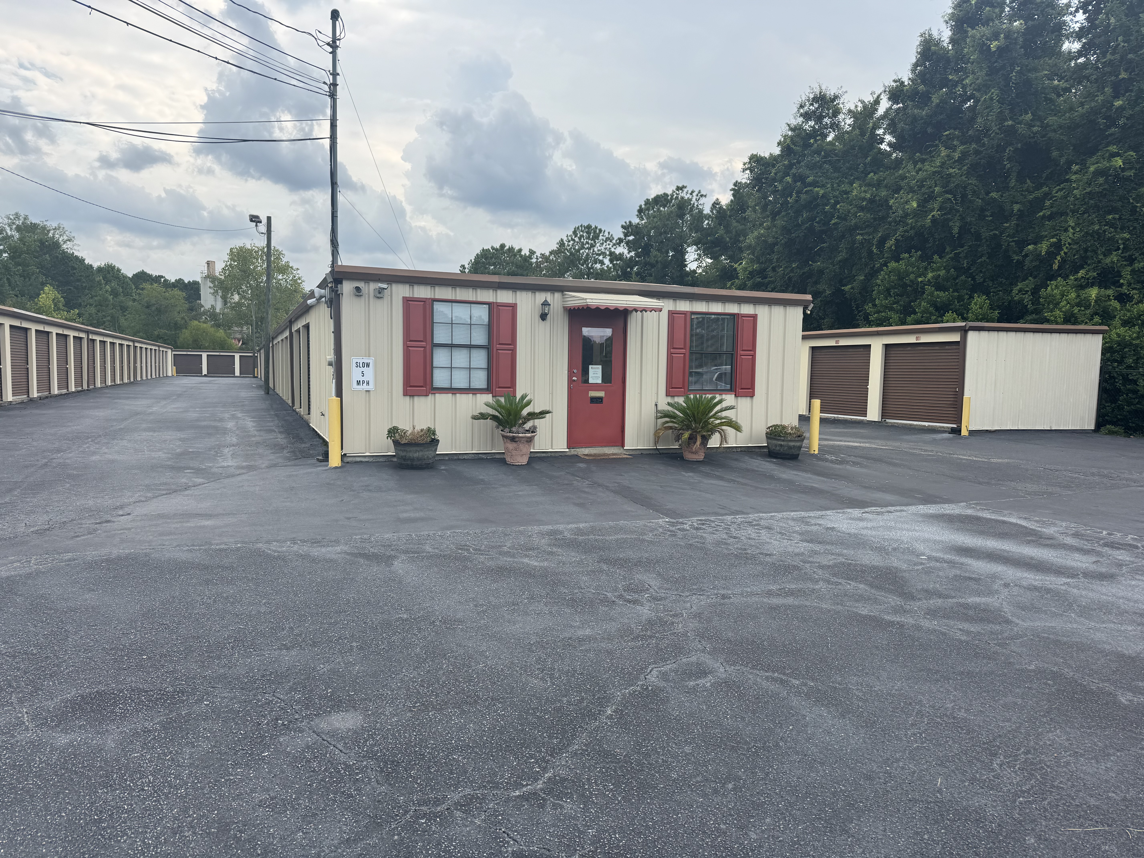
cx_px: 572
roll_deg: -1.3
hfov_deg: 71.6
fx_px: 793
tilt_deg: -4.9
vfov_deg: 56.8
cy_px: 429
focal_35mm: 24
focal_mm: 6.76
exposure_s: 1/2506
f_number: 1.78
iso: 80
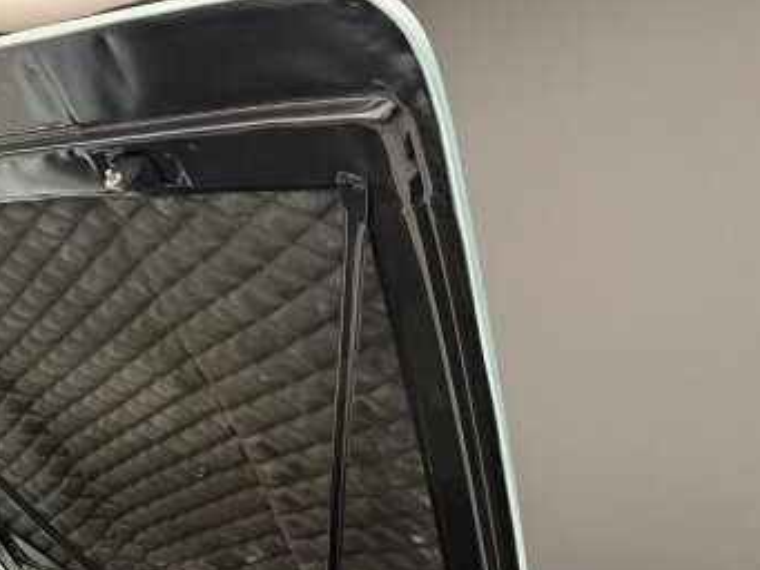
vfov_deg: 31.9
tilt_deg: -4.4
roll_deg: +2.7
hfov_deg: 38.8
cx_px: 60
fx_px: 988
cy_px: 385
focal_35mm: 45
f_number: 1.78
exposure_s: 1/49
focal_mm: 6.76
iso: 250
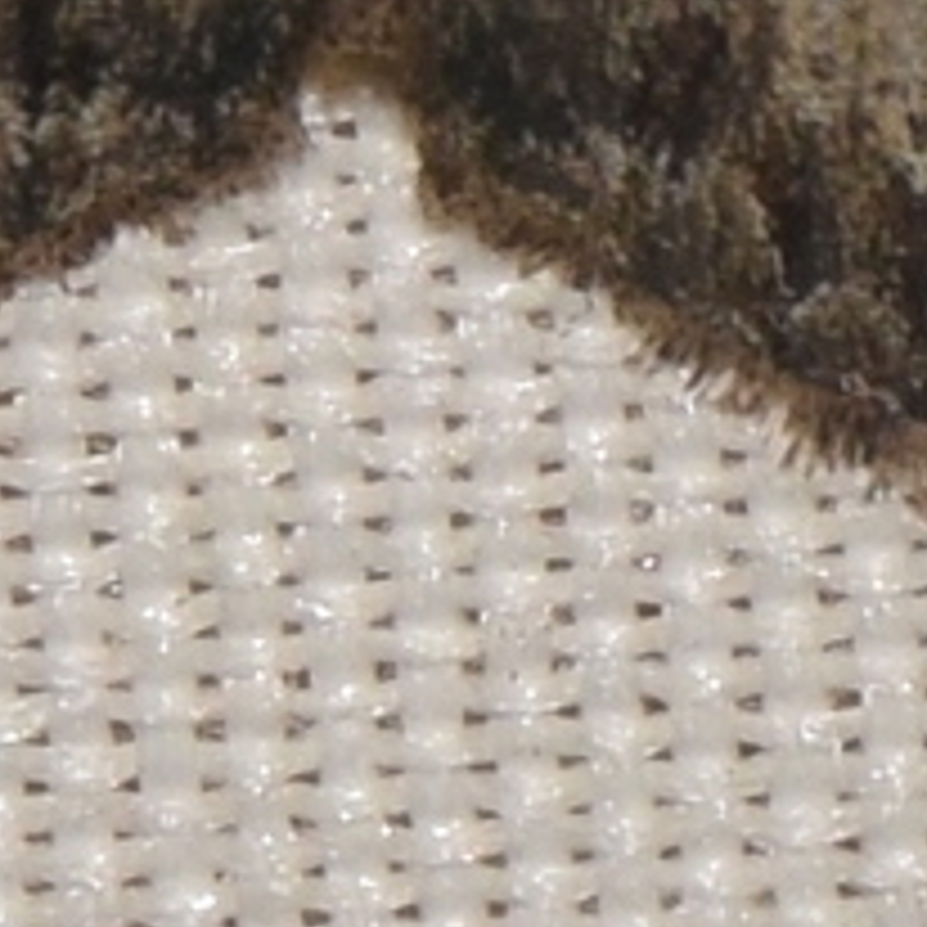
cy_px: -450
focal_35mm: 770
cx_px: 326
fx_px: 23329
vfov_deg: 2.3
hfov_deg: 2.3
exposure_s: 1/160
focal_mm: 130
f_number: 10
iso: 125
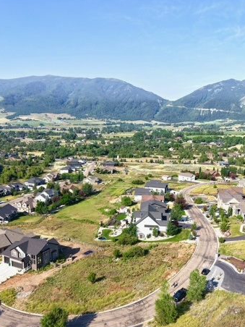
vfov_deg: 53.9
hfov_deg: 41.8
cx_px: 121
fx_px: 321
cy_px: 171
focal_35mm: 34
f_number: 1.8
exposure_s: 1/2500
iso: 100
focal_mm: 8.67
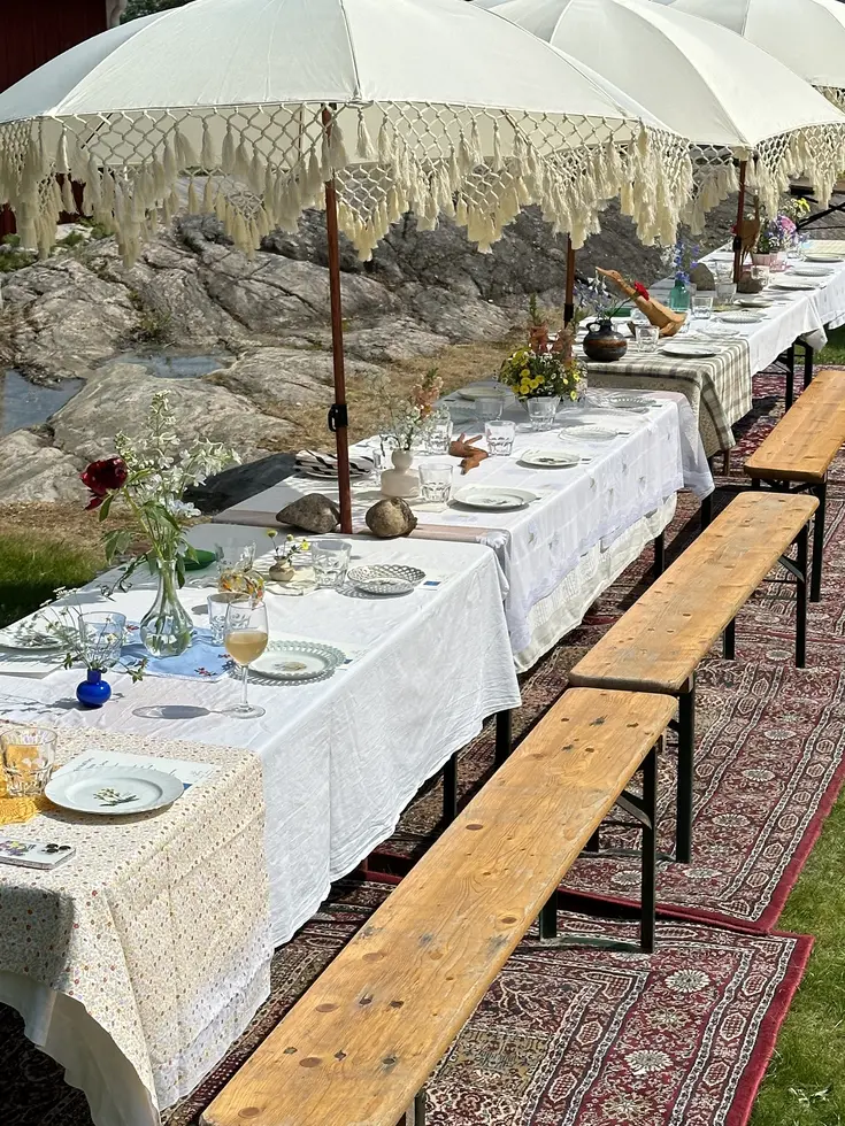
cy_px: 563
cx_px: 422
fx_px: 1562
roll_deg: -0.8
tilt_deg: -13.8
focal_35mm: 48
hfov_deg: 30.3
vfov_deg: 39.7
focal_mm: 6.86
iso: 64
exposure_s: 1/9804
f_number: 1.78
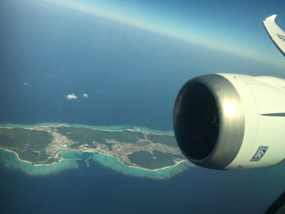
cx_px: 142
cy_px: 107
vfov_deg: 48.2
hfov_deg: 61.7
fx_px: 239
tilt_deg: -17.0
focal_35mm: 29
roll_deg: -15.7
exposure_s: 1/1241
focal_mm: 4.15
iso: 25
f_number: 2.2
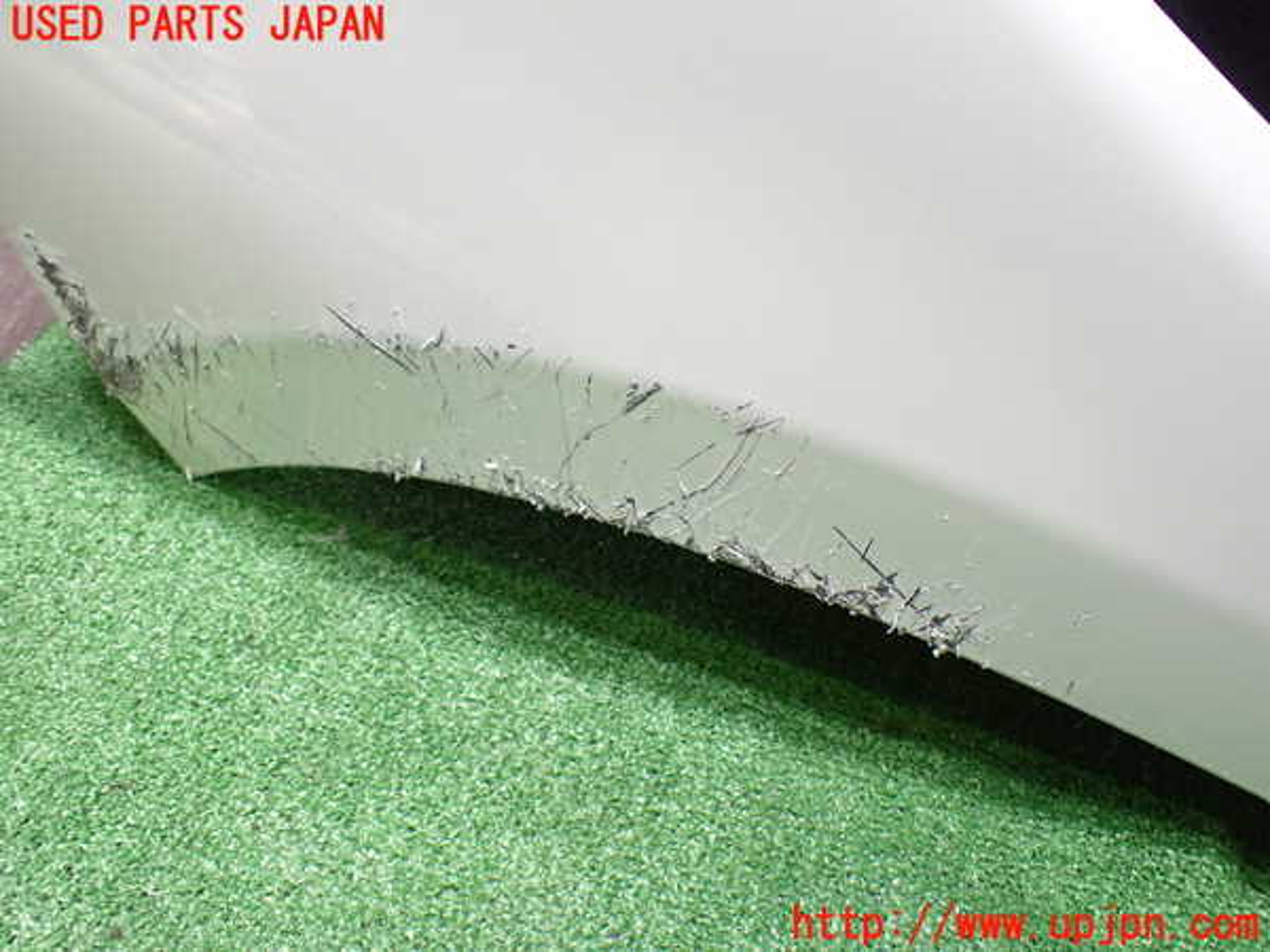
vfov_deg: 46.8
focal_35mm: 30
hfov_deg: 60.0
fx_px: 1101
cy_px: 476
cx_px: 635
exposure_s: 1/125
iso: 400
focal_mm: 5.4
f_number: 2.3
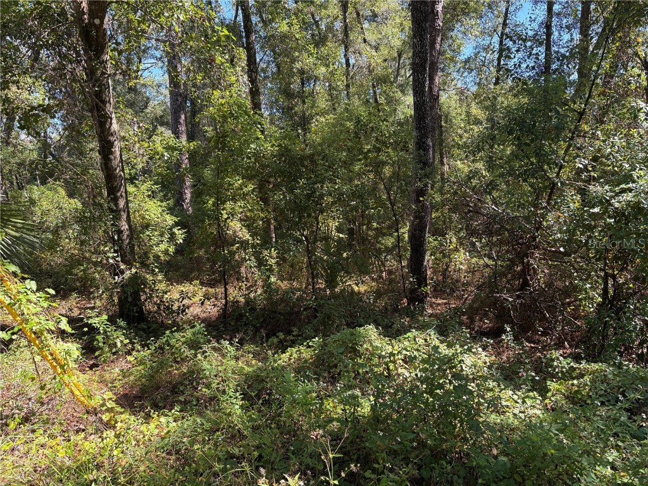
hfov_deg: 67.3
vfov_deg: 53.1
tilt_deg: -6.2
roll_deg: +3.5
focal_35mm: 26
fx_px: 487
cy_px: 243
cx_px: 324
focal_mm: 5.96
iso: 64
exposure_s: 1/430
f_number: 1.6
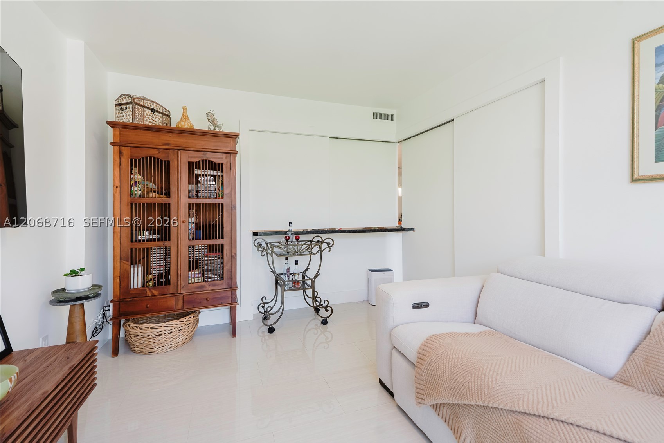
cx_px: 332
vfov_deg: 73.7
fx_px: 295
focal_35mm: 16
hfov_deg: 96.7
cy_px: 222
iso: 640
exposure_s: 1/800
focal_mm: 16
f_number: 5
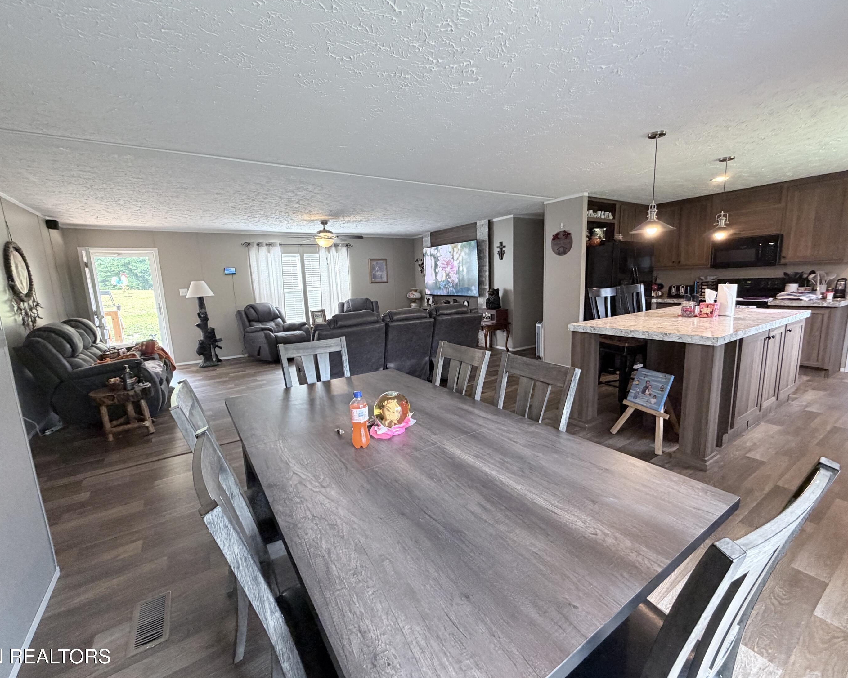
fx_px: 376
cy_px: 340
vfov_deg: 84.0
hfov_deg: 96.8
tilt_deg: -9.5
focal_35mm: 15
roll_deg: +2.3
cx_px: 428
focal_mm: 2.22
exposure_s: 1/60
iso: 320
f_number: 2.2
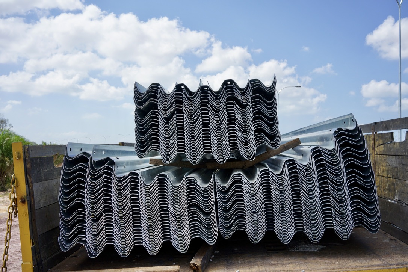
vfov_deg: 37.9
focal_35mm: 35
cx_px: 204
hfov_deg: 54.4
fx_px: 397
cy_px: 136
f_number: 9
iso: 100
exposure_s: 1/200
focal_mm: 35
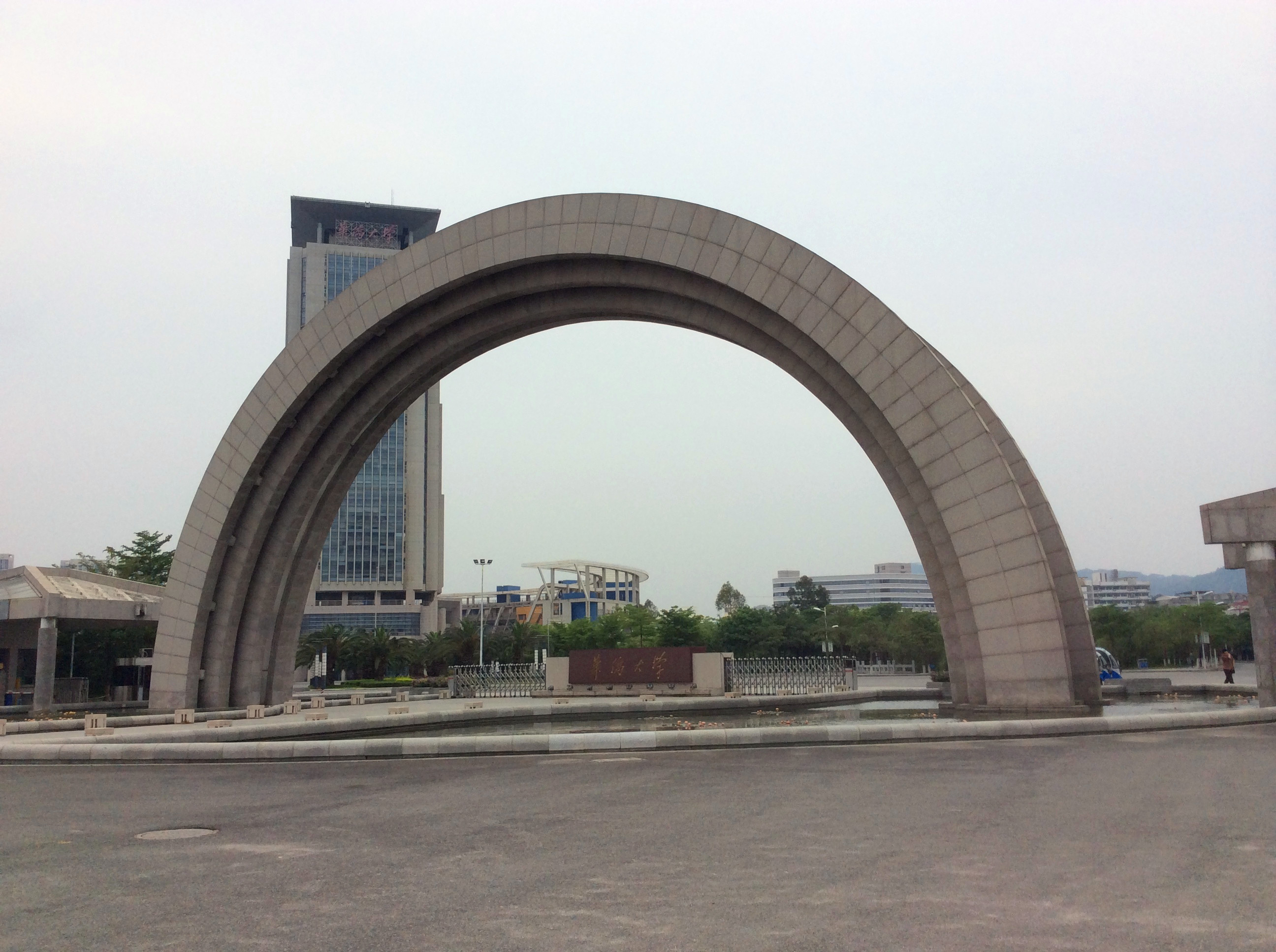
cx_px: 638
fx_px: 1215
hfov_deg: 55.4
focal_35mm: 33
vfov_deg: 42.8
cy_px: 476
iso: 32
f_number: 2.4
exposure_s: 1/635
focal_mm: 3.3
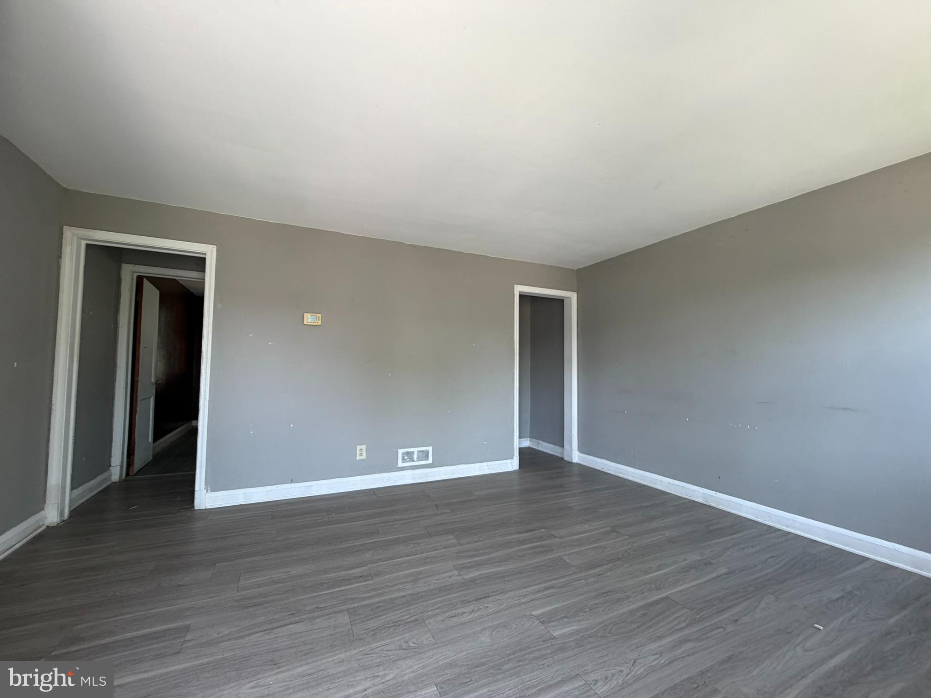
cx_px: 466
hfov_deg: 102.1
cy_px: 349
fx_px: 377
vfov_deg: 85.7
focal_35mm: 14
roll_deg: -0.9
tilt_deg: +3.7
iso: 125
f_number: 2.2
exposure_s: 1/121
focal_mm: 2.22
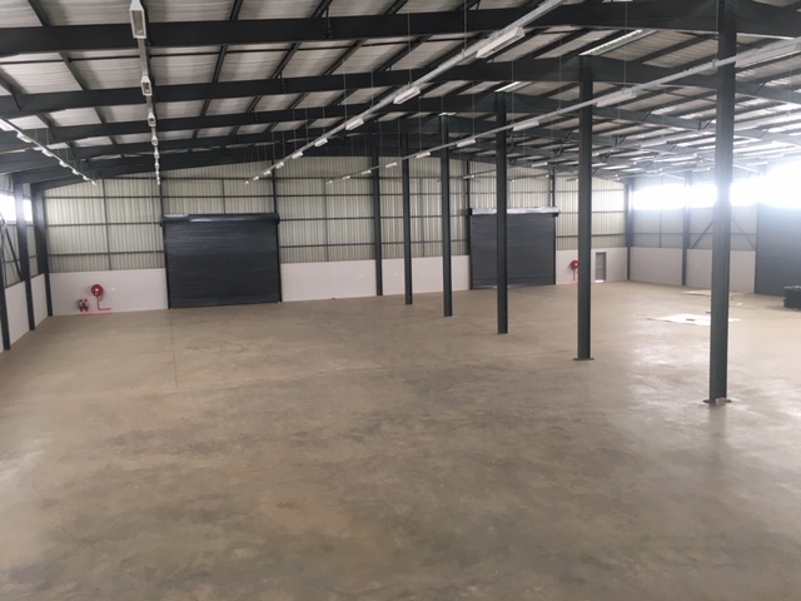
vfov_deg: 48.2
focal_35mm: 29
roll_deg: +2.1
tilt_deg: -7.0
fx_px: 671
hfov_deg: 61.7
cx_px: 400
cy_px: 300
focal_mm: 4.15
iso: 80
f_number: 2.2
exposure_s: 1/33
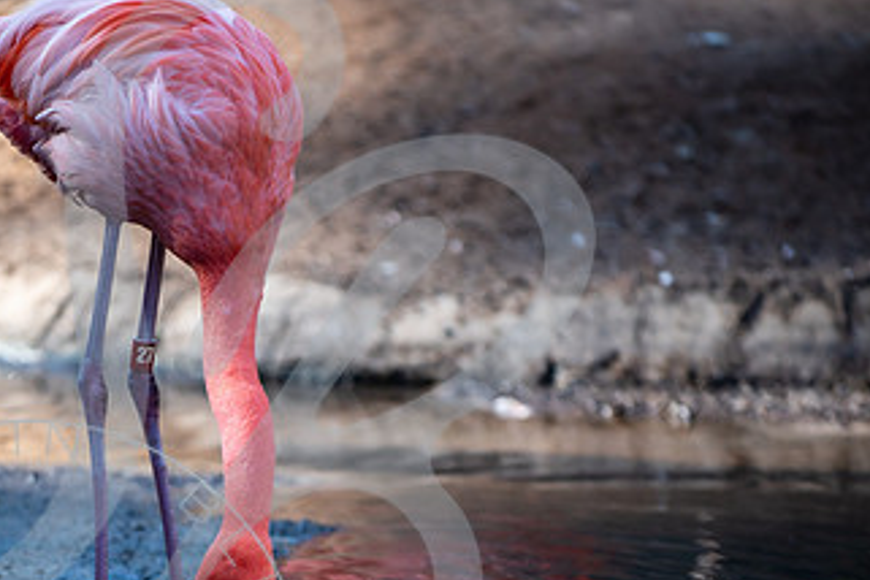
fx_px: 8748
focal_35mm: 362
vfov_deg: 3.8
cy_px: 470
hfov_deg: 5.7
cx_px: 165
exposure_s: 1/400
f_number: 2.8
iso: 200
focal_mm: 200
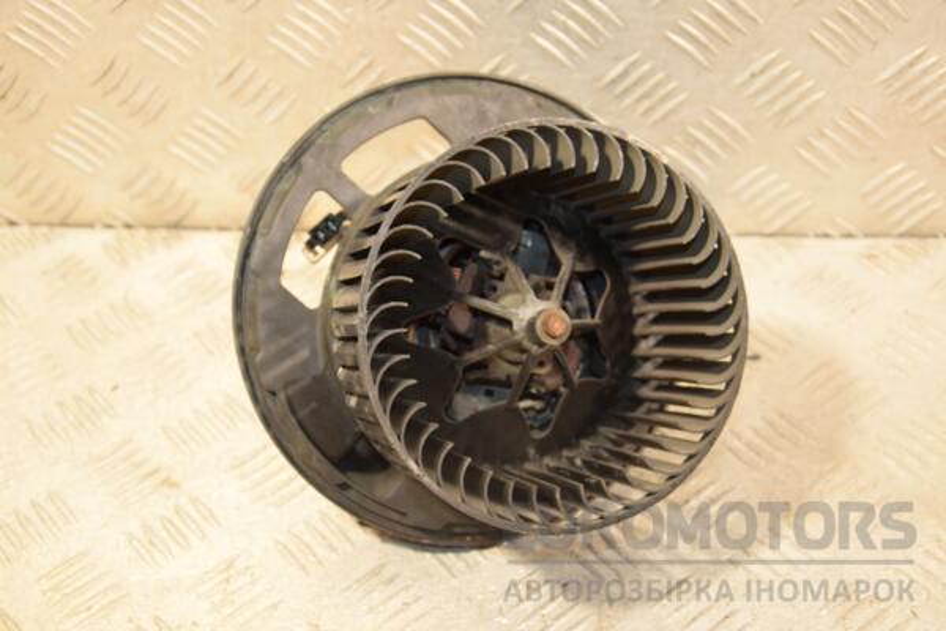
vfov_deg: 23.8
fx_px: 1498
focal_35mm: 57
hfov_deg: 35.1
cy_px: 316
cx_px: 473
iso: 800
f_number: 5
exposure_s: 1/125
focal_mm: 38
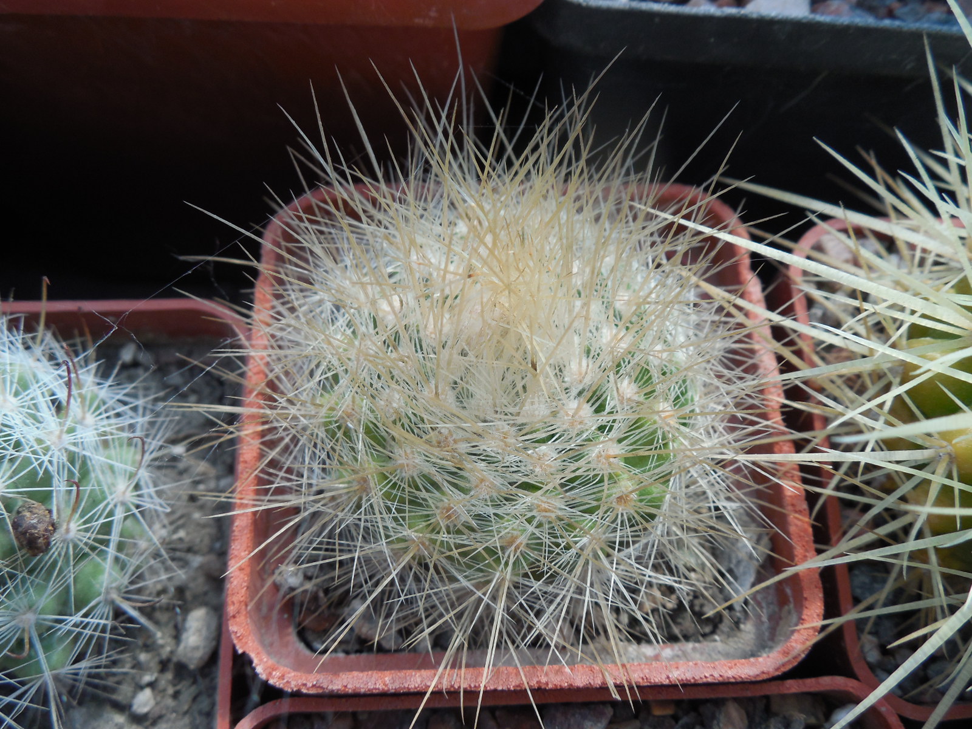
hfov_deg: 58.4
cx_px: 486
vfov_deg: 45.4
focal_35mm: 31
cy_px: 364
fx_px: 870
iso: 125
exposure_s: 1/320
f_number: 3.6
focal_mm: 5.6
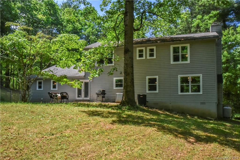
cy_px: 80
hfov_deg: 60.3
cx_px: 120
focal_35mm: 31
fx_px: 207
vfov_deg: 42.3
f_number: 20
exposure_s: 1/400
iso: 4000
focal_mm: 31
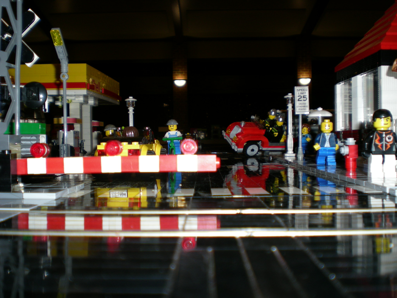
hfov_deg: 49.0
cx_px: 198
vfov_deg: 37.7
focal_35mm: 38
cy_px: 149
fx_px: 436
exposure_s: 1/60
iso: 50
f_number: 3.1
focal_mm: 6.3
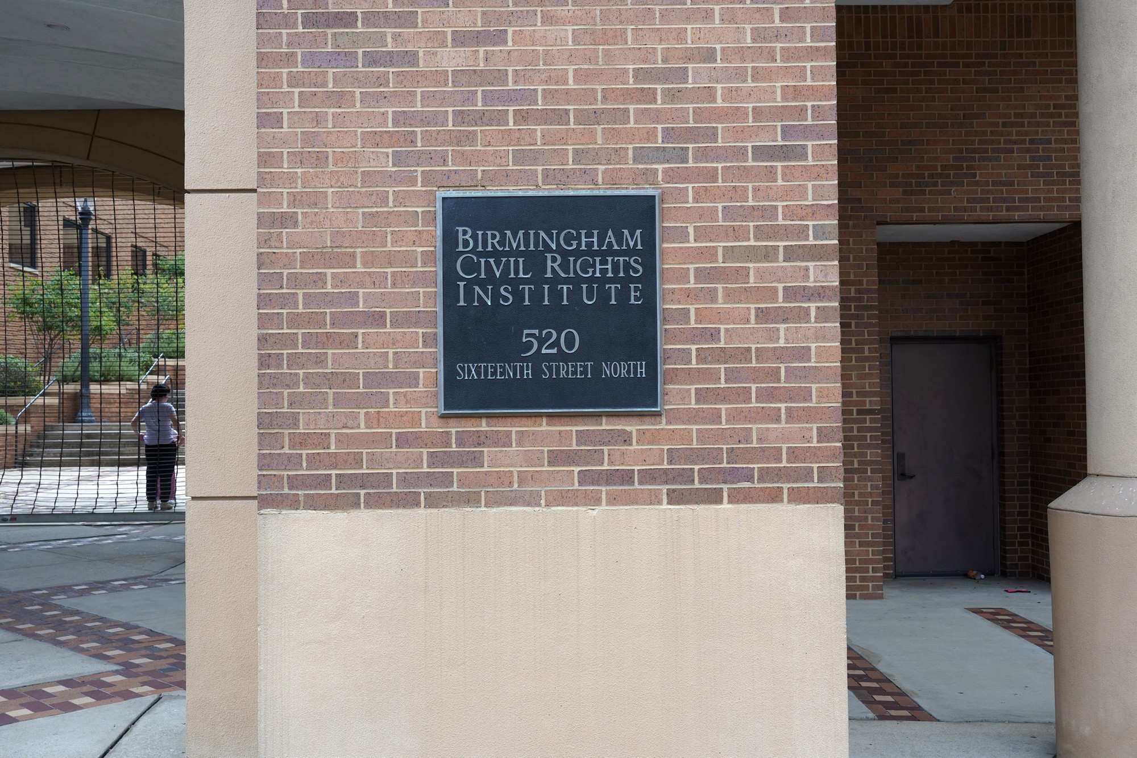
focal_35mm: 40
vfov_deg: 33.4
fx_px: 1263
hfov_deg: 48.5
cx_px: 568
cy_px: 379
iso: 800
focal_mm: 40
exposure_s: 1/100
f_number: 11
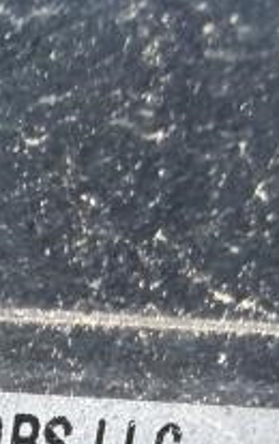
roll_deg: -6.8
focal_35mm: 157
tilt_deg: -32.5
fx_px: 1903
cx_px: -277
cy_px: 978
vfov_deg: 11.5
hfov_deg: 8.0
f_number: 2.2
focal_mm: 2.22
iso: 40
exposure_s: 1/177
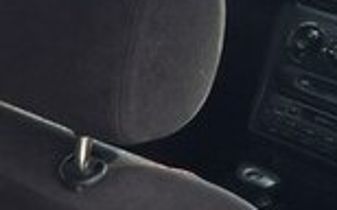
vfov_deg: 9.9
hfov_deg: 14.4
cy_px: 198
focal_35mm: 132
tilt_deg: -26.8
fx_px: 1211
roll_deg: -0.3
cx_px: -223
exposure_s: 1/253
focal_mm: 4.15
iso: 32
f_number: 2.2
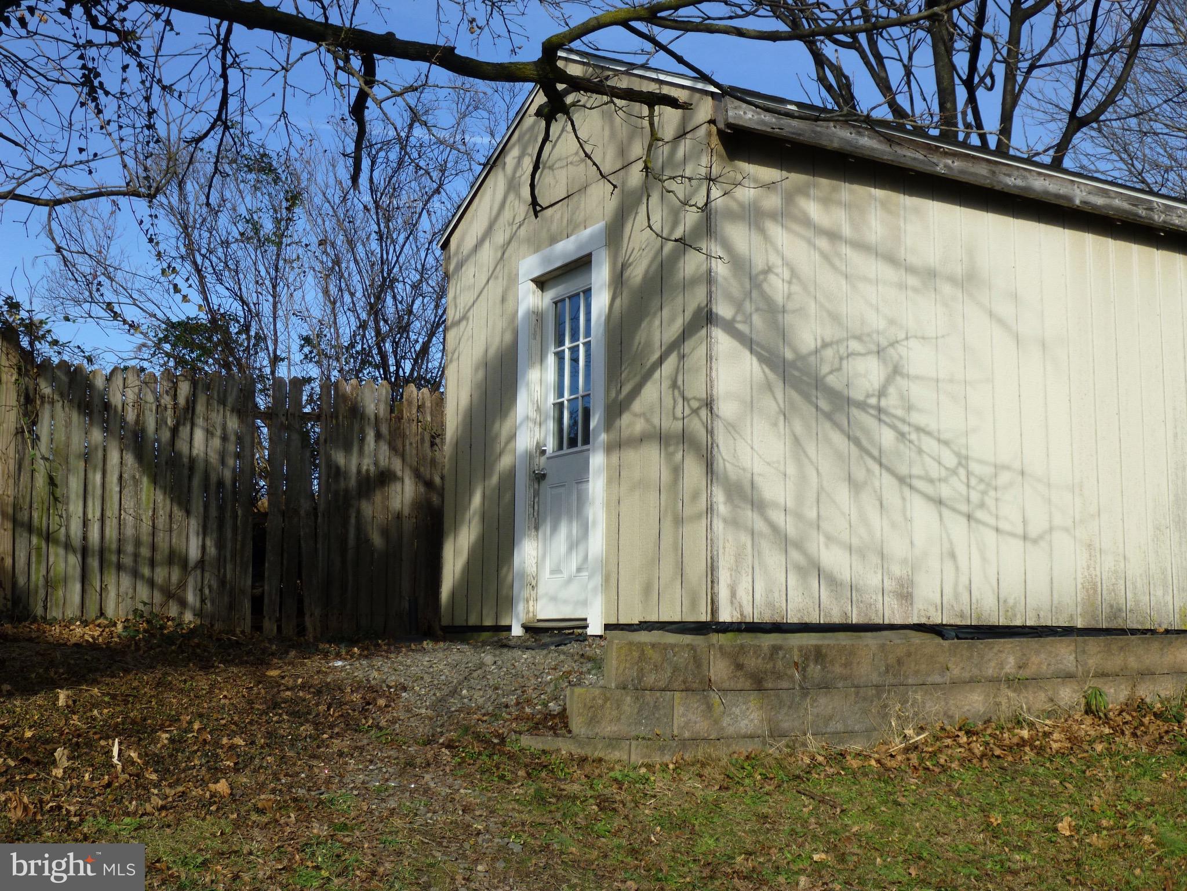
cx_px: 594
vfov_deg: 35.1
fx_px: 1406
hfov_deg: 45.8
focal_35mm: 41
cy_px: 446
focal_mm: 7.4
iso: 100
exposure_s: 1/800
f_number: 3.8
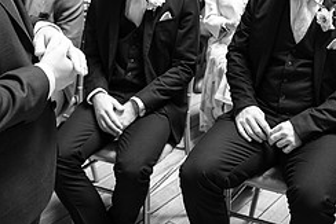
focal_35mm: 57
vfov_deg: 22.7
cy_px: -9
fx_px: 532
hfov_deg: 34.7
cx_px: 222
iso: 1600
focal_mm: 16
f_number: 2
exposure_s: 1/160
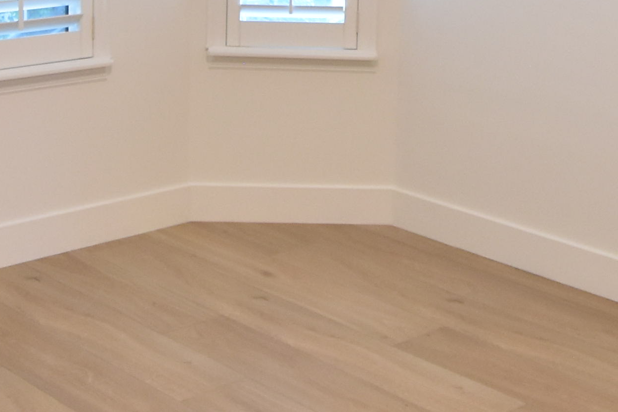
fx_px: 1236
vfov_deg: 17.8
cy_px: -113
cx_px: 393
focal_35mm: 72
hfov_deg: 28.0
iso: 800
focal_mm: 10
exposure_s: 1/45
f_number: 3.5
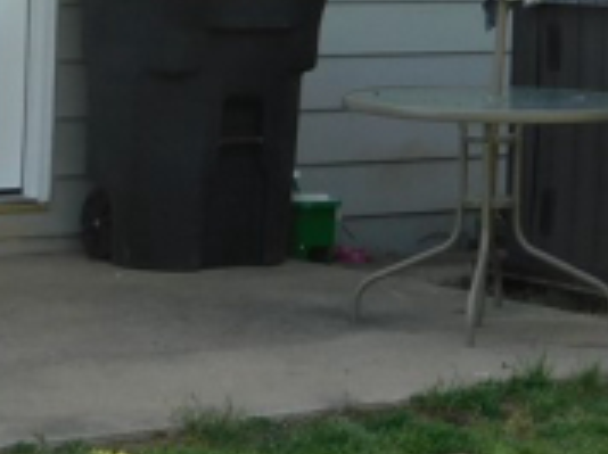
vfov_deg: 8.5
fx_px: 2964
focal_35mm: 169
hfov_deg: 11.6
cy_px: -341
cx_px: 613
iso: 125
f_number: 3.7
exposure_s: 1/250
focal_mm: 8
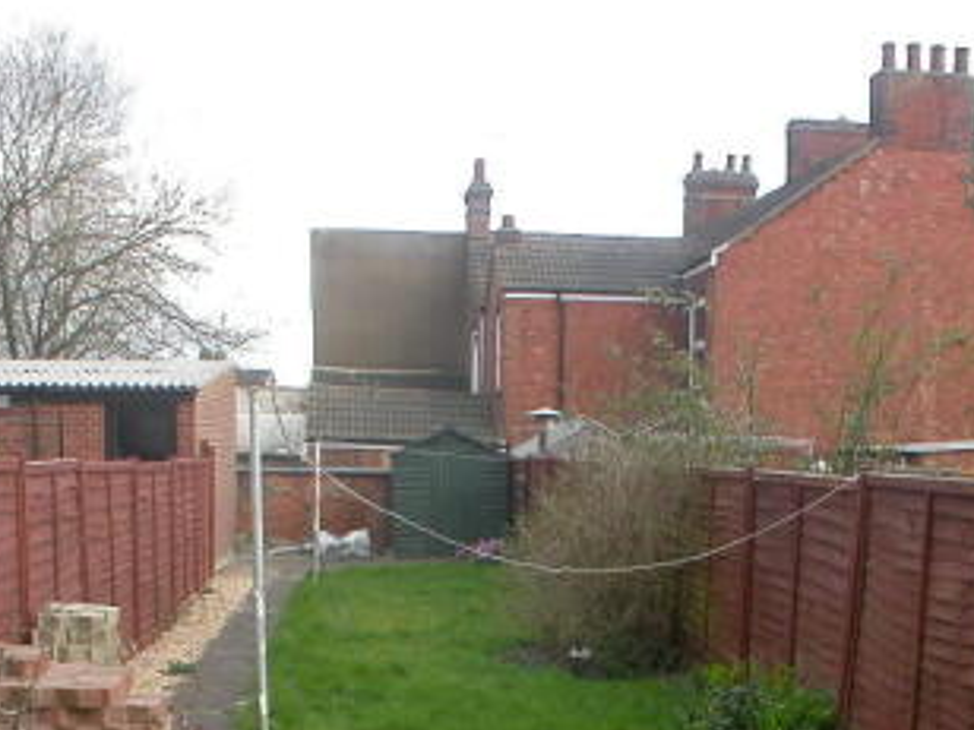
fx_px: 2026
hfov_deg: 27.0
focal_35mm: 72
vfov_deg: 20.1
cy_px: 646
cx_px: 416
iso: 100
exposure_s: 1/125
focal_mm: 7.85
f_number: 5.3
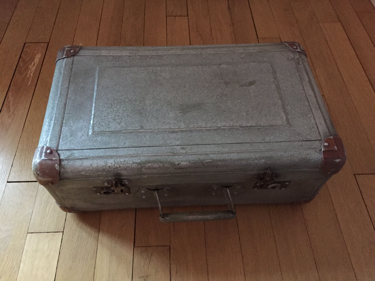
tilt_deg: -56.5
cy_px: 140
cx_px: 188
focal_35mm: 29
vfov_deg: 48.2
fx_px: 314
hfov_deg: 61.7
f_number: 2.2
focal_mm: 4.15
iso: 400
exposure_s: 1/17
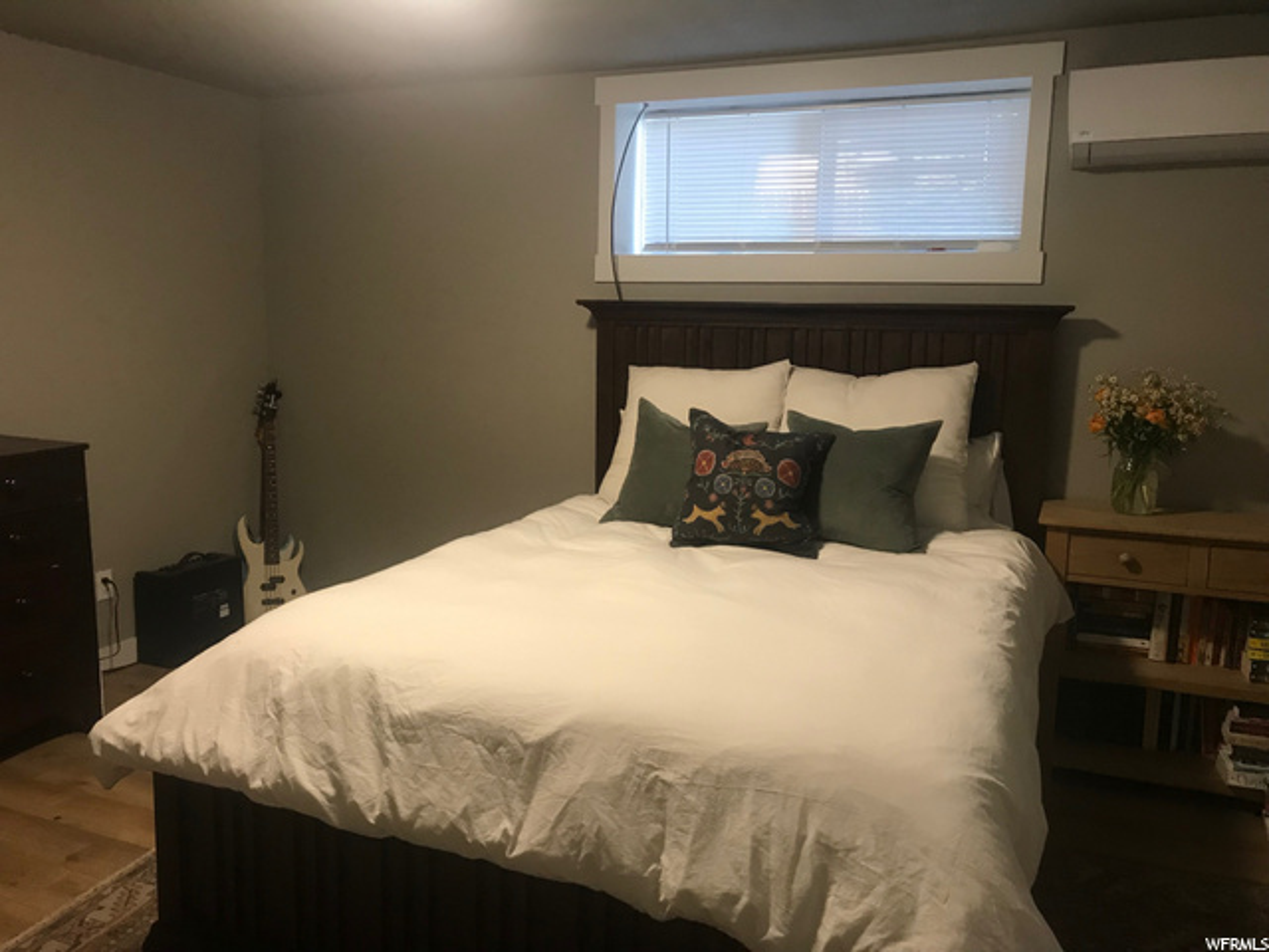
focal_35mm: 28
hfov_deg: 63.4
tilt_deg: -8.7
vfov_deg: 49.7
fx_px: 1026
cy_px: 476
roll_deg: +0.2
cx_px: 634
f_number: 1.8
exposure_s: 1/15
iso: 50
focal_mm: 3.99
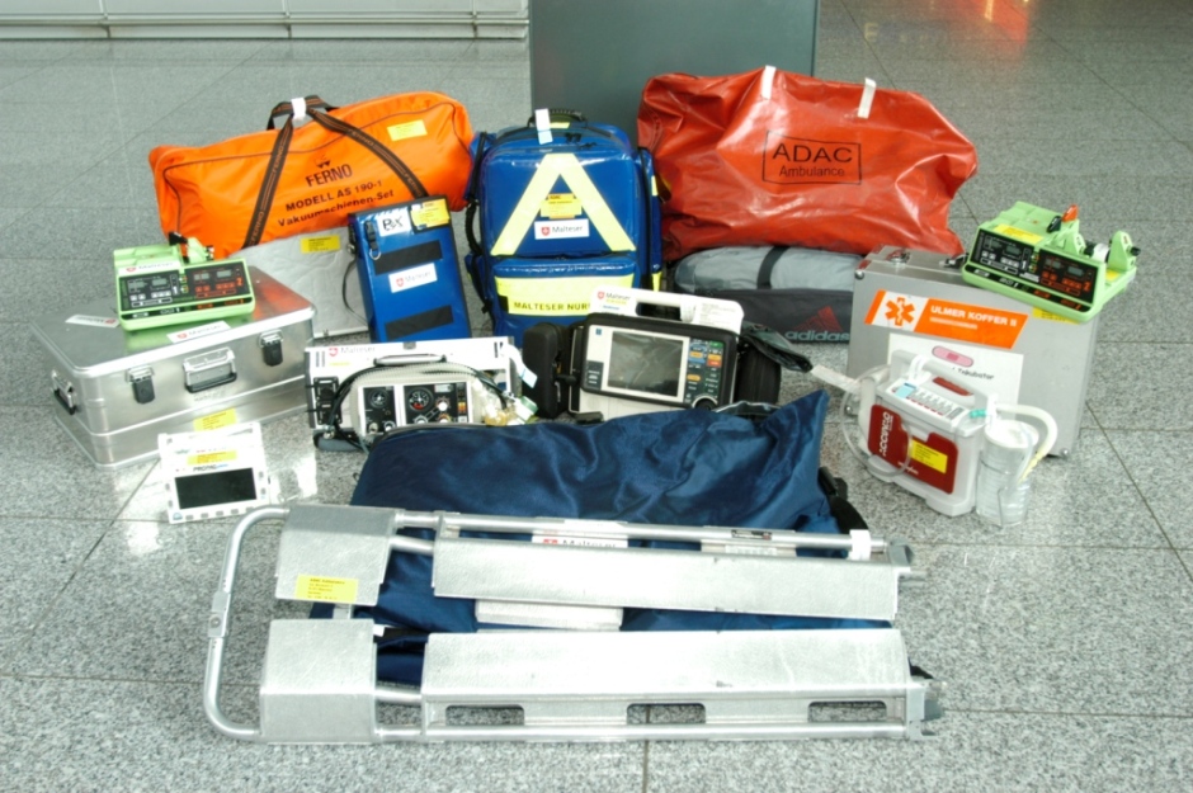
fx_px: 1291
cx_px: 596
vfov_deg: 34.1
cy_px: 396
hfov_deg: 49.6
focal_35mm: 39
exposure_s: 1/40
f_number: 5
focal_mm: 26
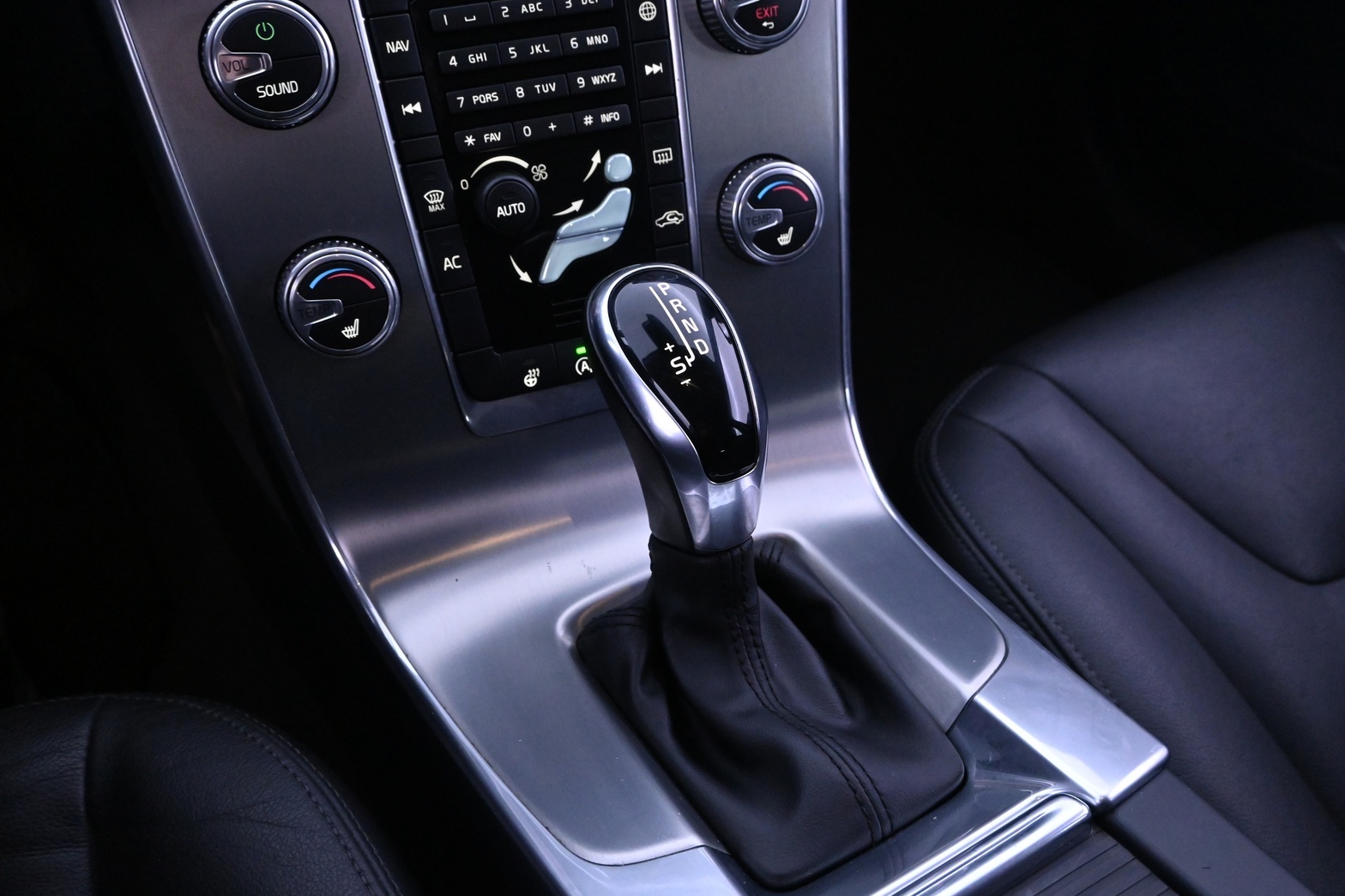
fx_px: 1158
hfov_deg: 60.3
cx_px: 689
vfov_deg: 42.3
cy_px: 462
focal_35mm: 31
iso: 4500
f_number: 4.5
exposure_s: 1/30
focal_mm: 20
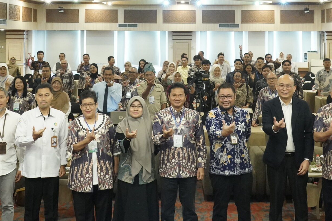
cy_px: 10
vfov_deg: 21.9
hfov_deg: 33.4
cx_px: 169
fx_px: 553
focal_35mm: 60
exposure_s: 1/100
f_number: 6.3
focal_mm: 29
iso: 12800
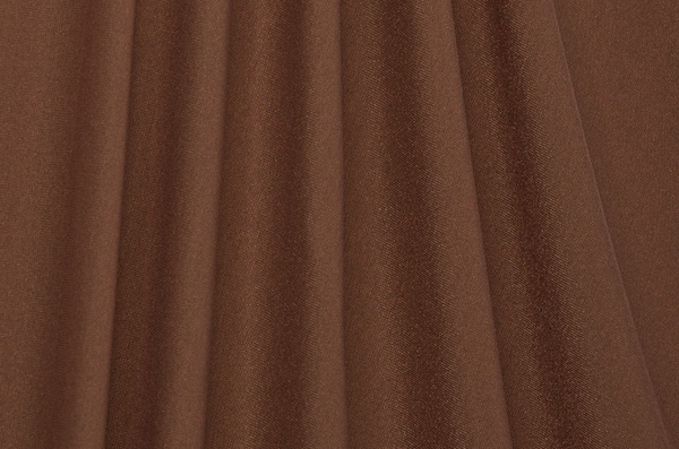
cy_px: 224
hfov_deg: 13.1
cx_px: 340
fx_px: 2964
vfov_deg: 8.7
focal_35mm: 158
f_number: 10
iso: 800
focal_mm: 105
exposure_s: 1/800
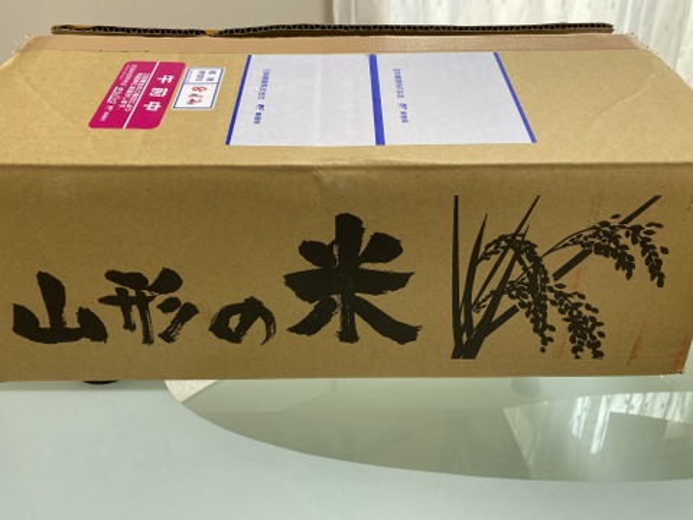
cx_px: 346
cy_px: 260
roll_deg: +1.0
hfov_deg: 67.3
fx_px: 521
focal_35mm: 26
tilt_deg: -23.5
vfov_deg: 53.1
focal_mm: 4.25
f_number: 1.8
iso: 125
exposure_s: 1/100
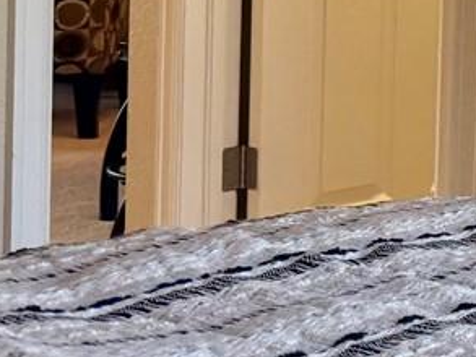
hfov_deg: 11.4
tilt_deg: -1.9
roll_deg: -3.7
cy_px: -112
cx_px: 1264
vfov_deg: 11.0
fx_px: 1802
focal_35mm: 131
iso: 125
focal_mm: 6.76
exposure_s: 1/120
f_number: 1.78
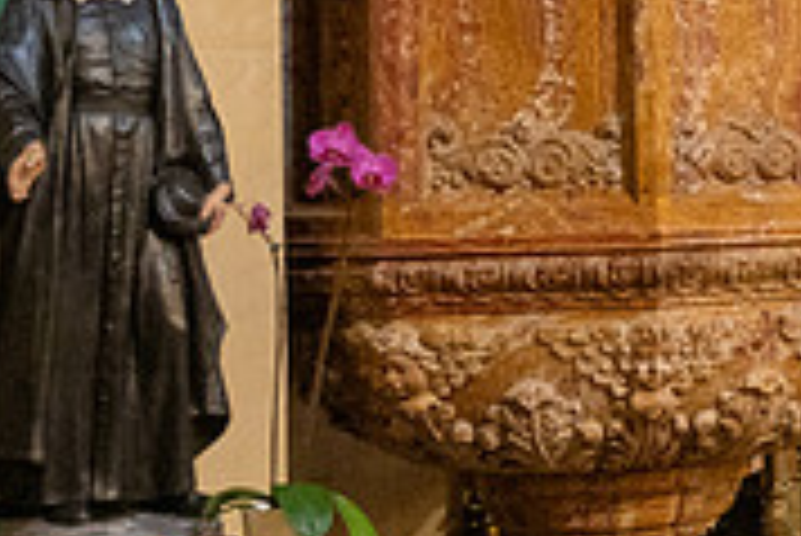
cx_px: 1246
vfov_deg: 12.3
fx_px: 2472
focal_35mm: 111
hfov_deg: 16.5
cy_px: 65
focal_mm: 34
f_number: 4
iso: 3200
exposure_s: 1/200
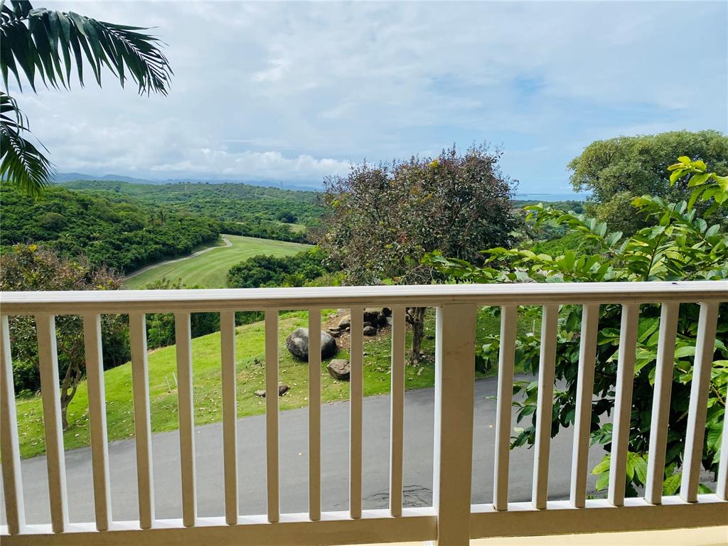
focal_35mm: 26
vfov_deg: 53.1
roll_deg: -0.3
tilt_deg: -5.3
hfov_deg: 67.3
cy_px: 273
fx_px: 547
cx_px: 364
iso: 32
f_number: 1.8
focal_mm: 4.25
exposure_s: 1/4808
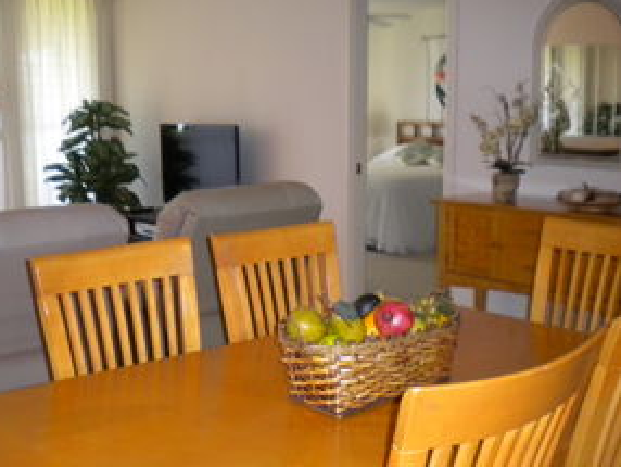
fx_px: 808
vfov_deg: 32.1
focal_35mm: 45
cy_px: 280
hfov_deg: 41.9
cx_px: 252
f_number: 3.1
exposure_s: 1/30
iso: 400
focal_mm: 6.3
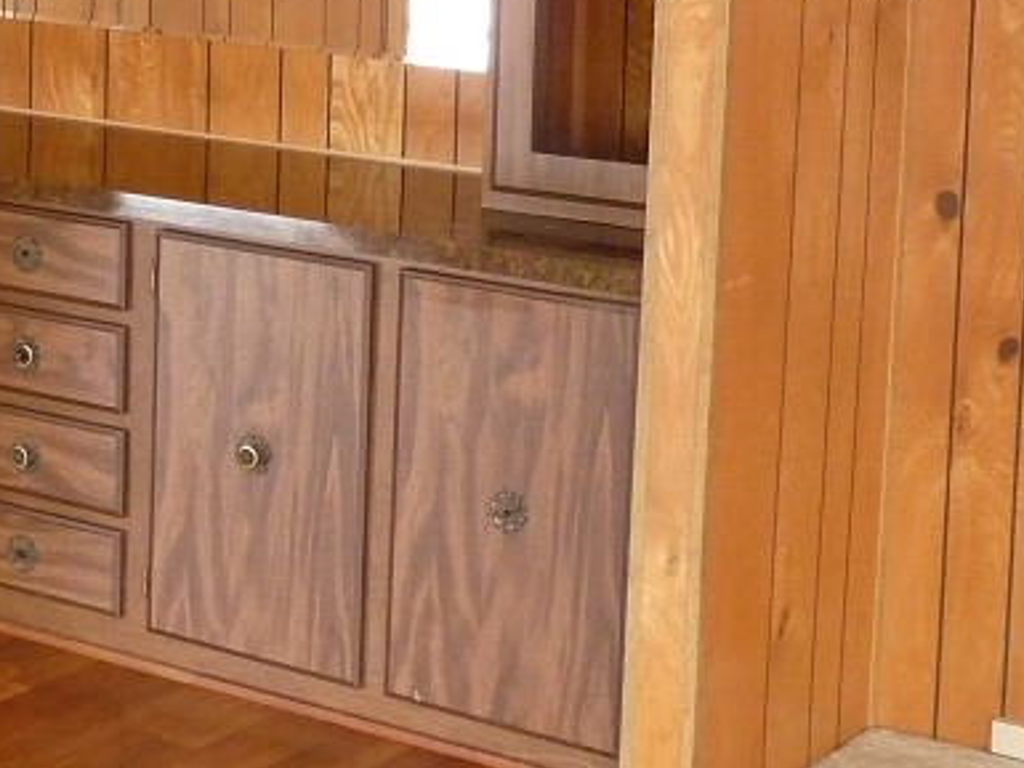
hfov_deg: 18.6
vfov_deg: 14.5
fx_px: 2989
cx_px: -157
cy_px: 24
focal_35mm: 101
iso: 400
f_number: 3.8
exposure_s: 1/30
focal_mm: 6.3
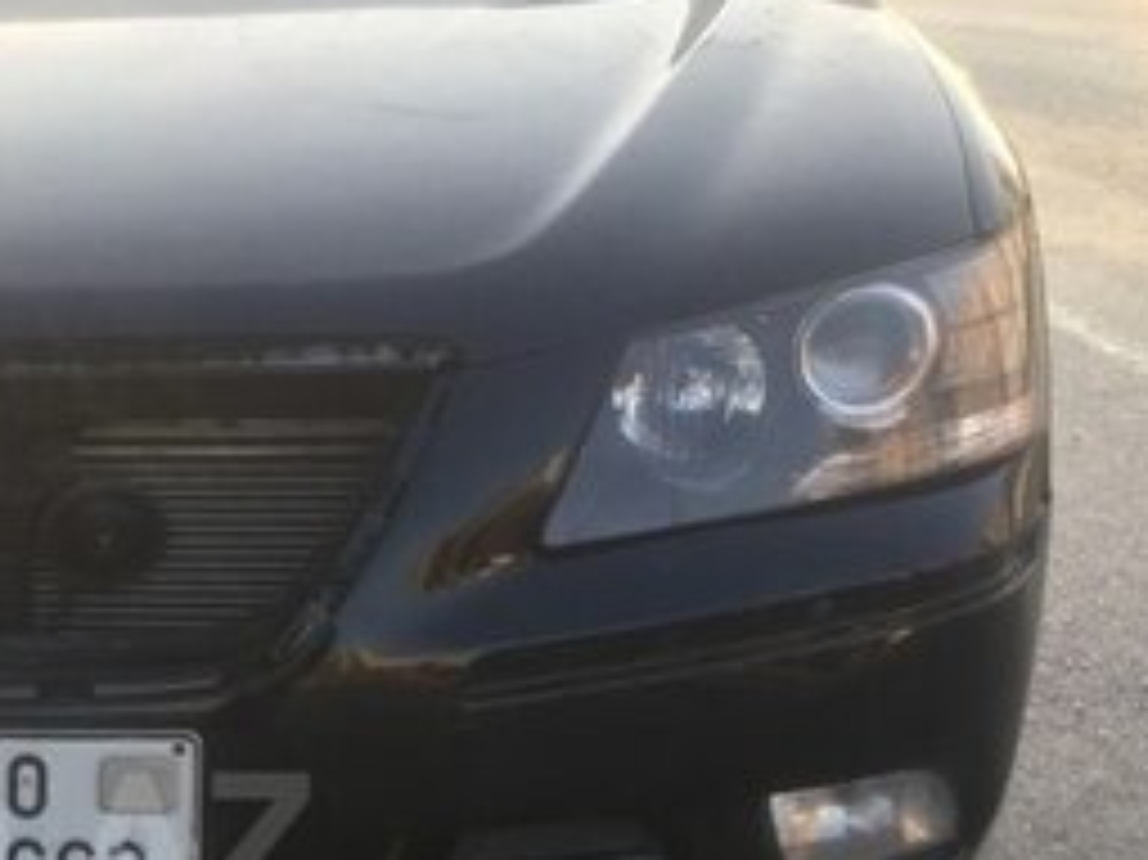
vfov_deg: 19.1
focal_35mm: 75
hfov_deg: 24.1
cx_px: -149
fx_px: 2486
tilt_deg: -21.5
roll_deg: +0.3
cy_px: 840
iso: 25
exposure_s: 1/190
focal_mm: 4.15
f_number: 2.2
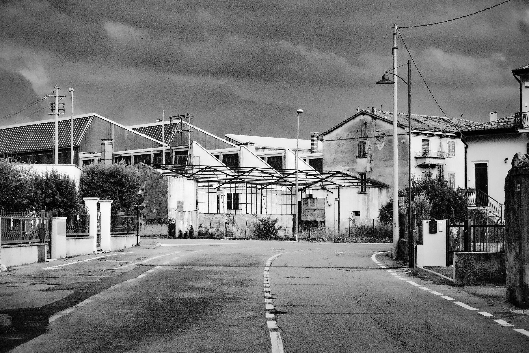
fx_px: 1102
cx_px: 264
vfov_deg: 18.2
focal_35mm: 75
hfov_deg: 27.0
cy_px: 176
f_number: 5.6
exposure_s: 1/2400
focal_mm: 50
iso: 6400
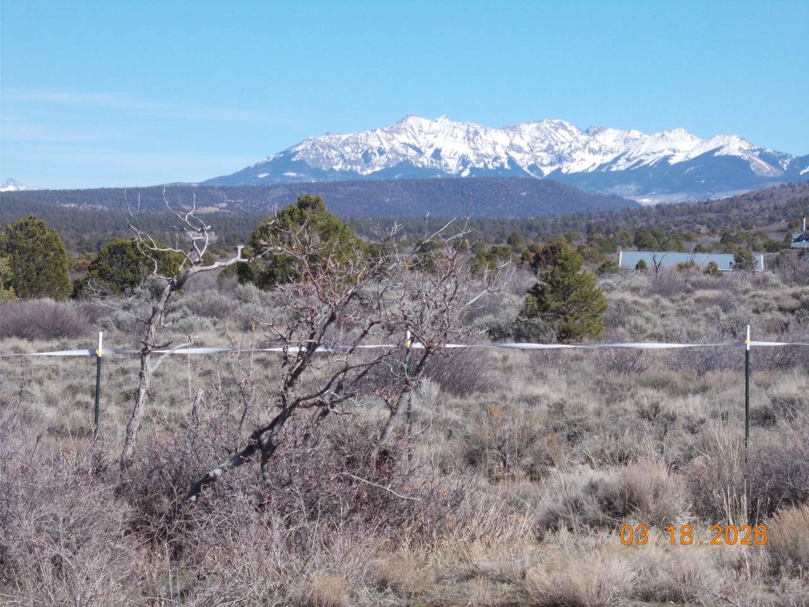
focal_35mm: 130
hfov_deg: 15.2
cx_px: 404
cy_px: 304
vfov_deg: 11.4
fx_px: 3038
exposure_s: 1/250
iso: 80
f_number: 6.5
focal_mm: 23
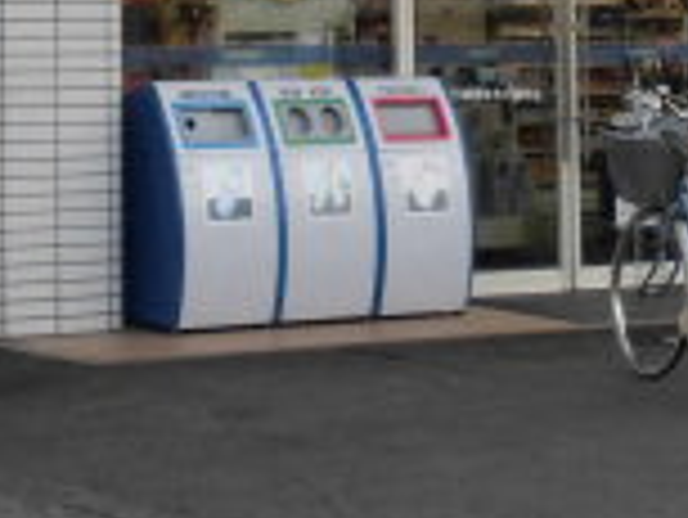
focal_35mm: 159
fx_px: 3163
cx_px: 459
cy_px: -207
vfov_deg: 9.2
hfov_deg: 12.4
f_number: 4.2
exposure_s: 1/100
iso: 100
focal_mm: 6.9
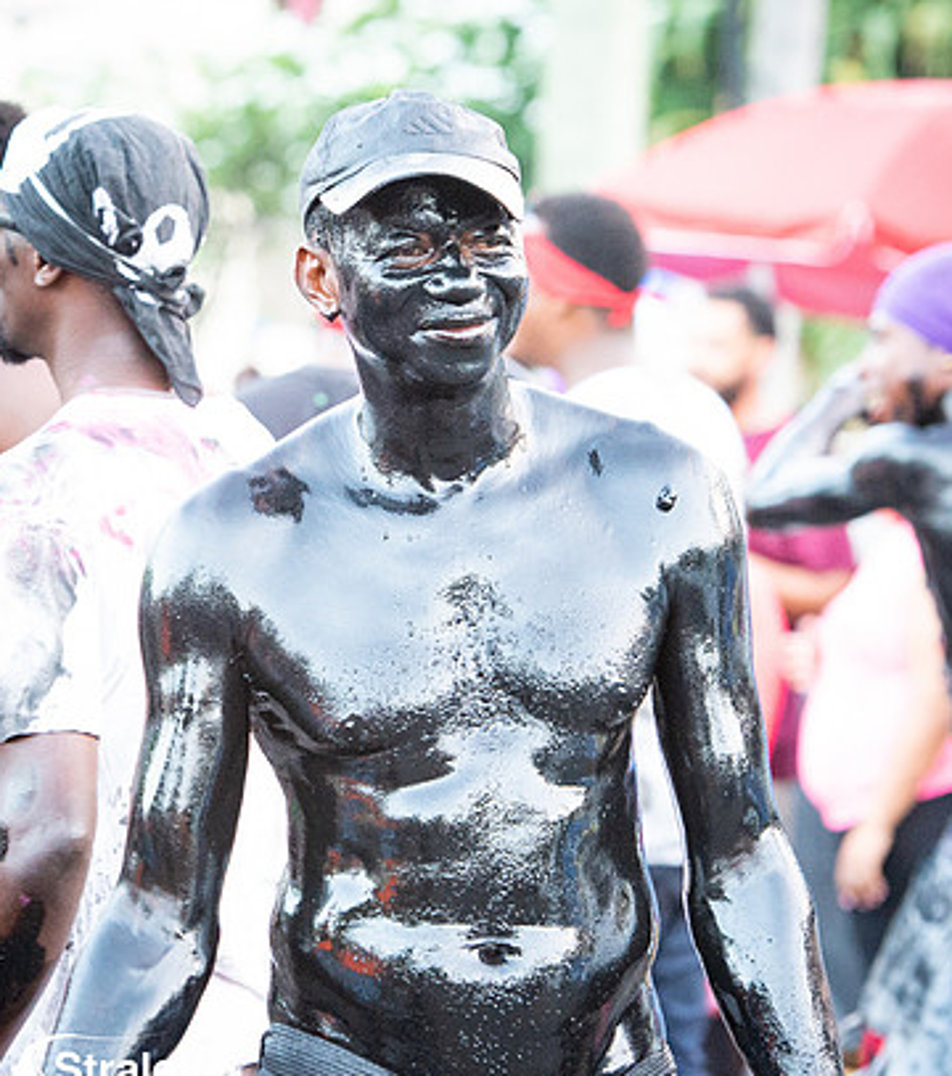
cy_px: 449
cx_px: 150
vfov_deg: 8.7
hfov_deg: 7.7
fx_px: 7040
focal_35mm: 212
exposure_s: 1/200
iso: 6400
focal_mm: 122
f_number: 5
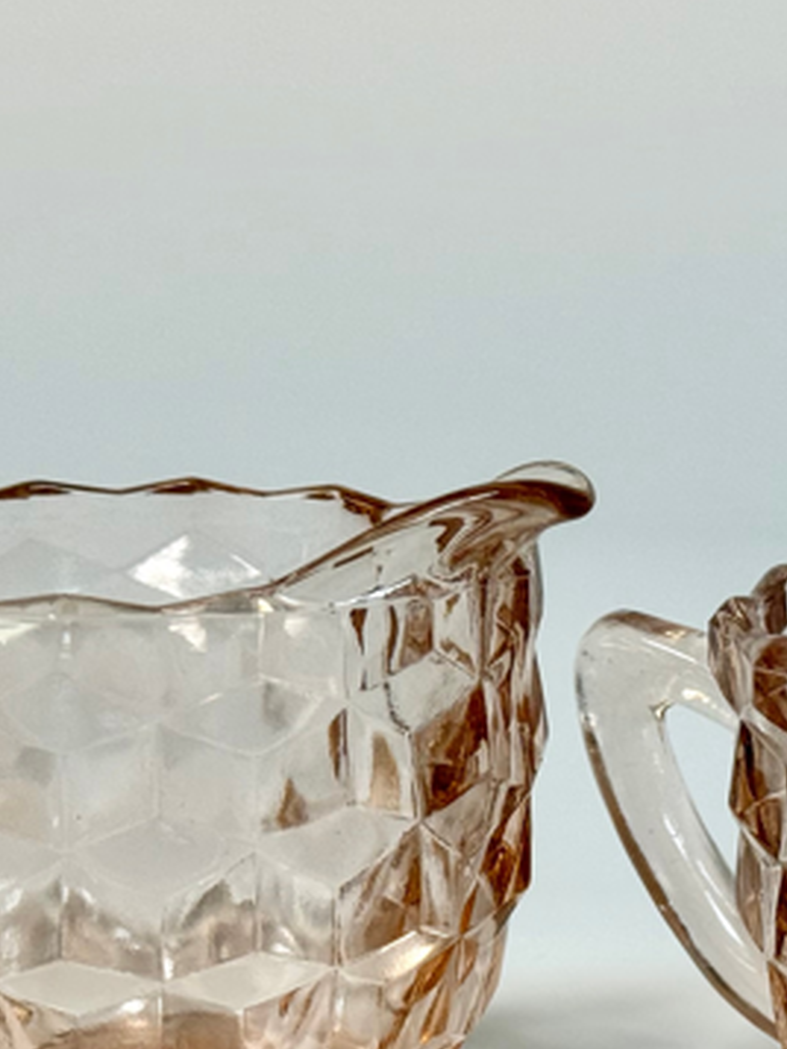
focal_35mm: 121
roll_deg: -0.2
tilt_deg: -14.2
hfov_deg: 12.2
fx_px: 3666
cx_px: 687
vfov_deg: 16.2
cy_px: 783
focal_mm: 6.76
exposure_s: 1/557
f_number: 1.78
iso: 80
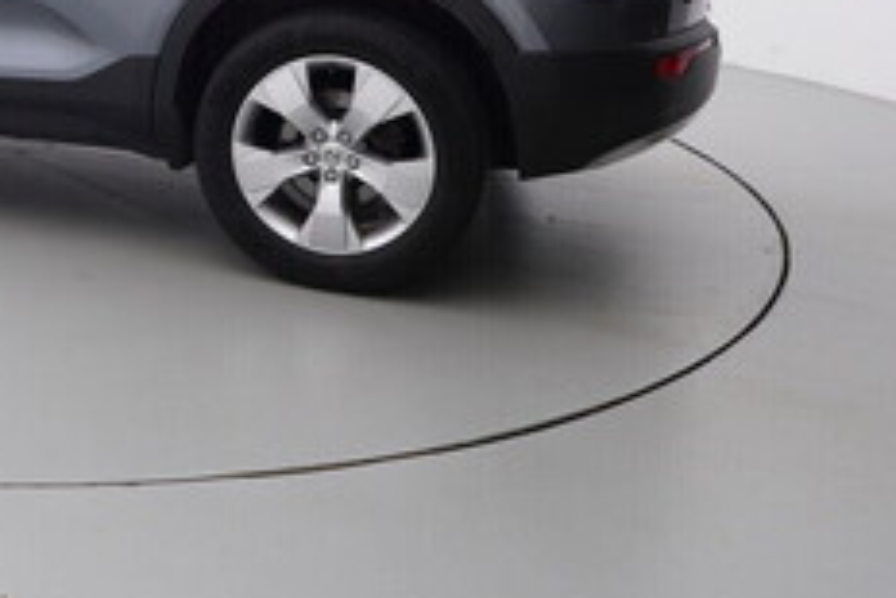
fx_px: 1324
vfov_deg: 24.4
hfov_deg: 33.8
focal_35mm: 53
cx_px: -17
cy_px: 6
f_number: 5
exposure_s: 1/80
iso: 200
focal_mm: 15
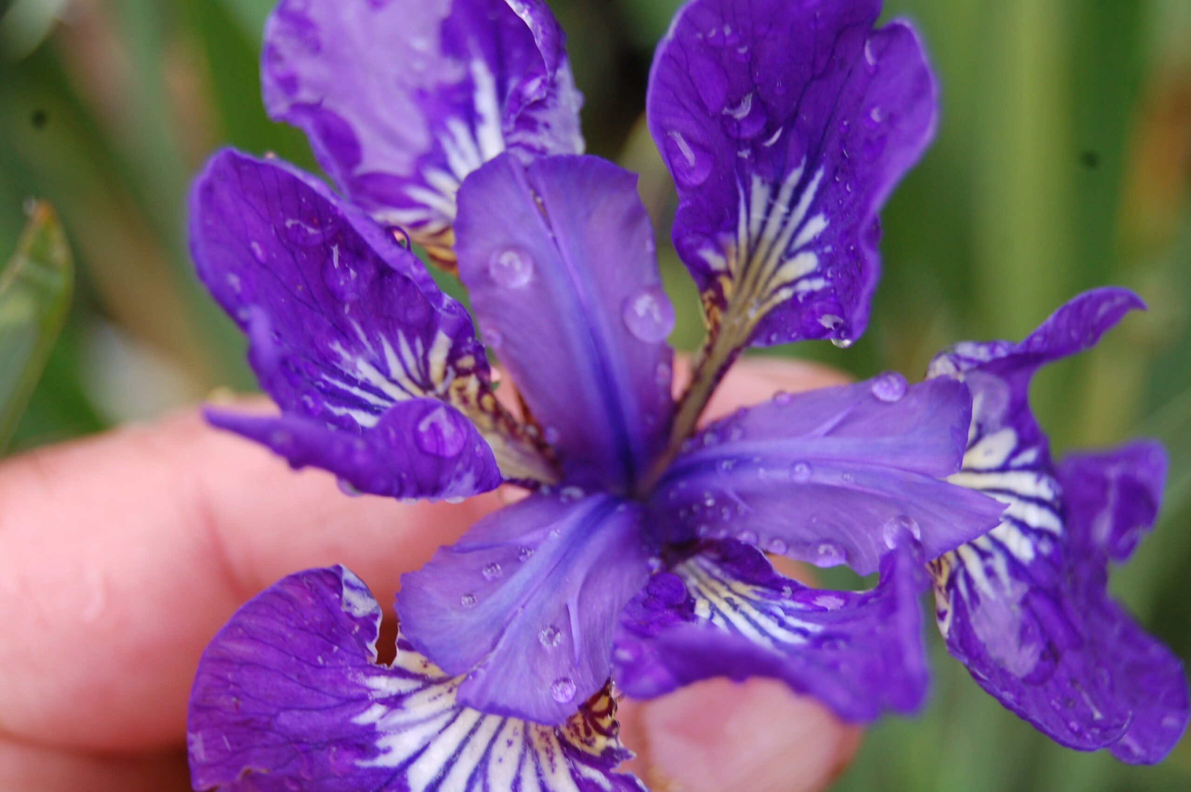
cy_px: 396
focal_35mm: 82
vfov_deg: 16.5
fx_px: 2727
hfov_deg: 24.6
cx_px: 596
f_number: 5.6
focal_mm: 55
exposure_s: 1/60
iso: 400
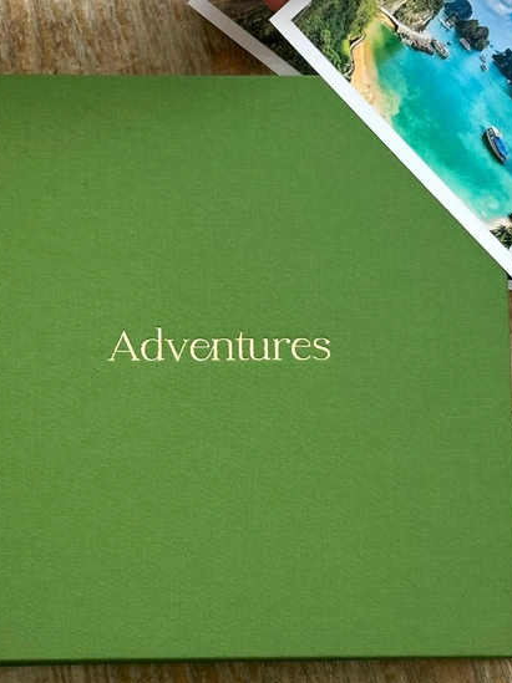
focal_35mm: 77
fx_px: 1520
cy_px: 309
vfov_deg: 25.3
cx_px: 243
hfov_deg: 19.1
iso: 64
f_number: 1.78
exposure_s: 1/511
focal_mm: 6.86
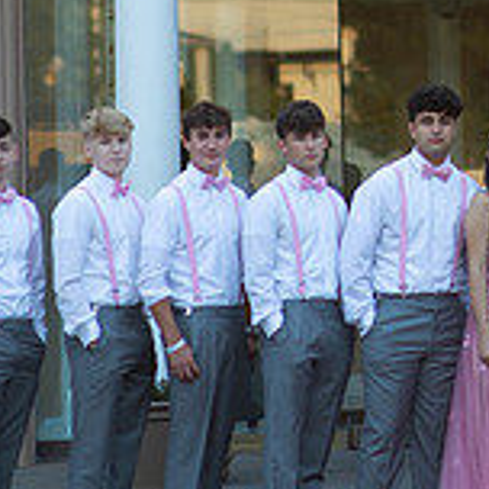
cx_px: 531
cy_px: 3
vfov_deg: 6.3
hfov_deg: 6.3
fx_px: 4411
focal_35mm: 276
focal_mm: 85
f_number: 2
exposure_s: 1/1000
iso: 250
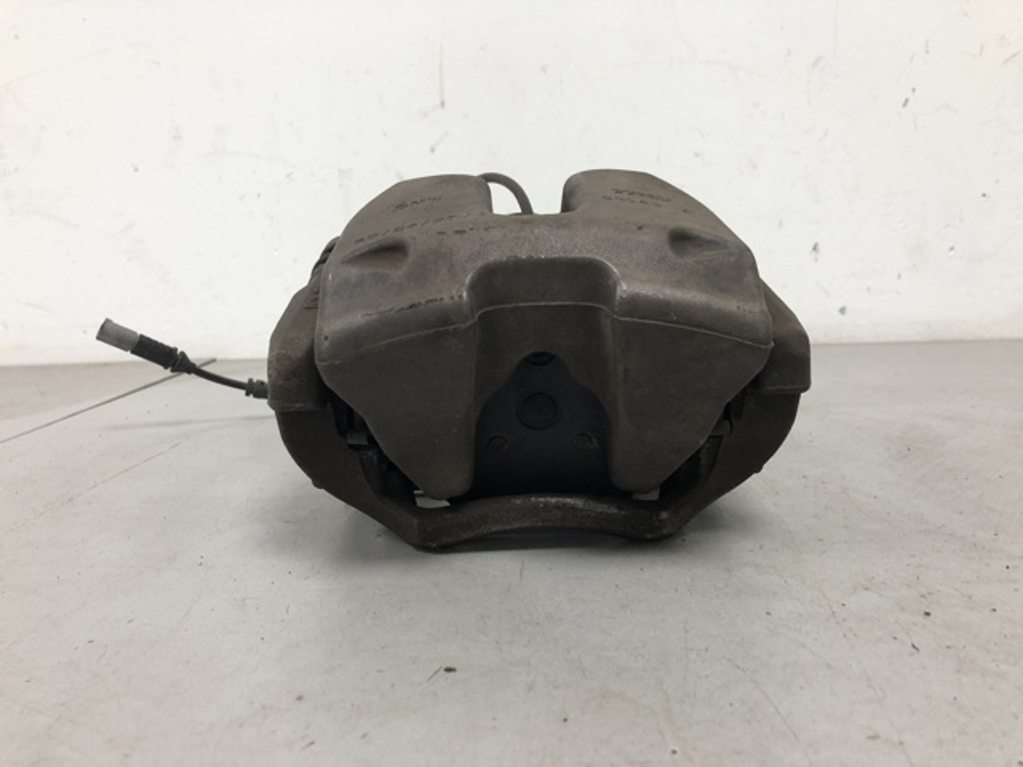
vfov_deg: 49.7
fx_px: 827
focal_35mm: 28
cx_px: 512
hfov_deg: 63.4
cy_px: 384
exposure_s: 1/33
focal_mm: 4
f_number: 1.8
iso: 40
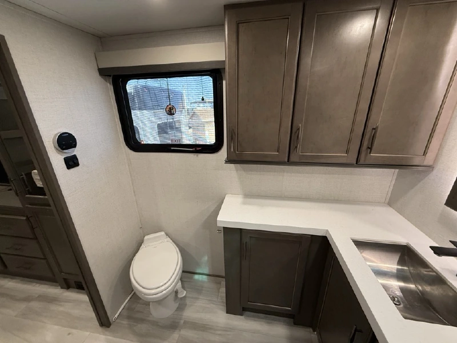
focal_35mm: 14
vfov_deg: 85.7
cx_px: 228
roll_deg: +1.6
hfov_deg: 102.1
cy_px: 172
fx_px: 185
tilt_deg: -19.1
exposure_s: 1/99
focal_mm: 2.22
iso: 320
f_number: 2.2
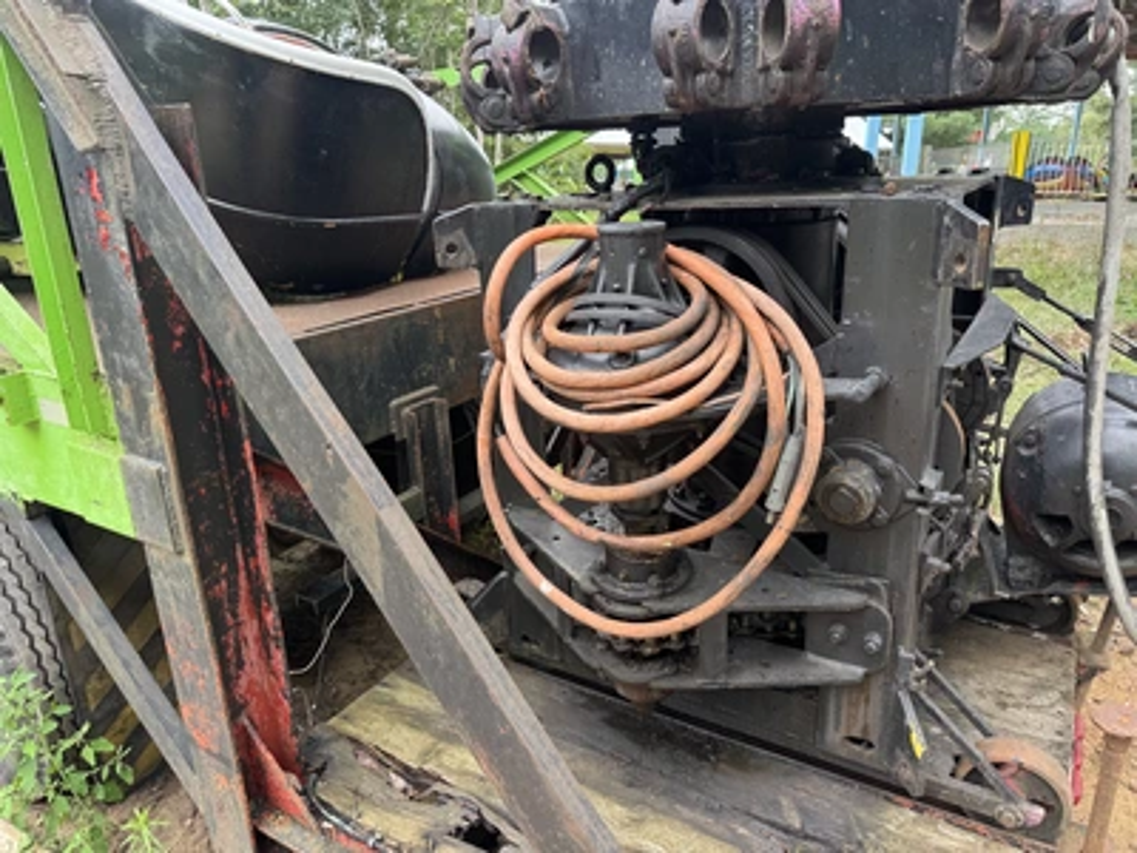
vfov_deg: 56.8
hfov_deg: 71.6
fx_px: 788
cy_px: 426
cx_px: 568
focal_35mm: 24
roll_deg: -2.5
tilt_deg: -15.2
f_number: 1.78
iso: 80
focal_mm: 6.76
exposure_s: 1/208
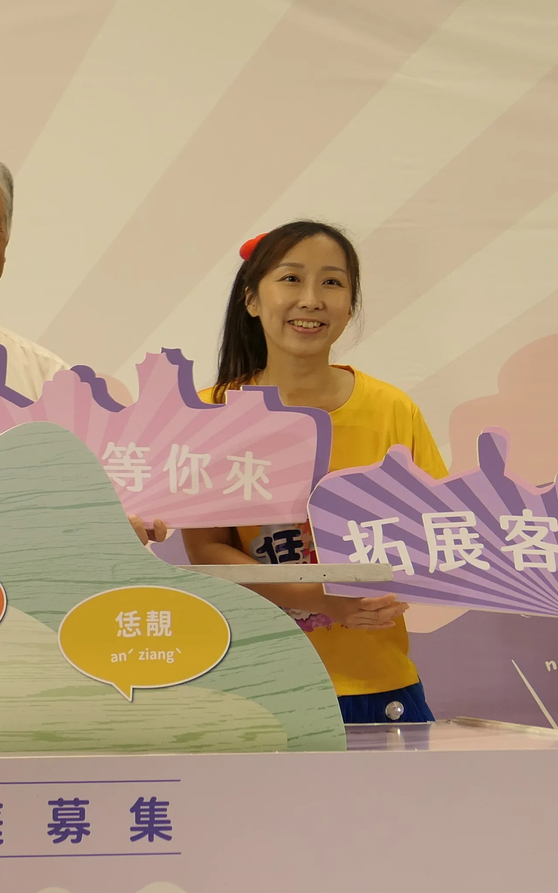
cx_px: -359
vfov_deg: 17.1
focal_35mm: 122
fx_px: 2968
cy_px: 455
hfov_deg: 10.3
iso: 200
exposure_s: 1/100
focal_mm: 16.4
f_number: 2.8
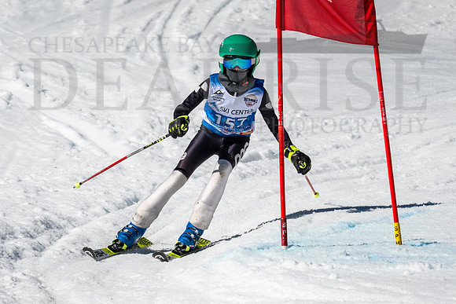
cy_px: 190
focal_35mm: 819
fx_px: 10381
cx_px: 221
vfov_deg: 1.7
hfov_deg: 2.5
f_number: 8
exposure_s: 1/2000
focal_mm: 400
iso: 200
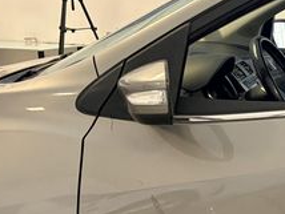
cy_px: 173
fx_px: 800
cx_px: 471
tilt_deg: -14.7
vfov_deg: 15.2
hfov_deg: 17.4
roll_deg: -2.0
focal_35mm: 97
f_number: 1.6
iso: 250
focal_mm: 5.96
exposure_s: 1/100
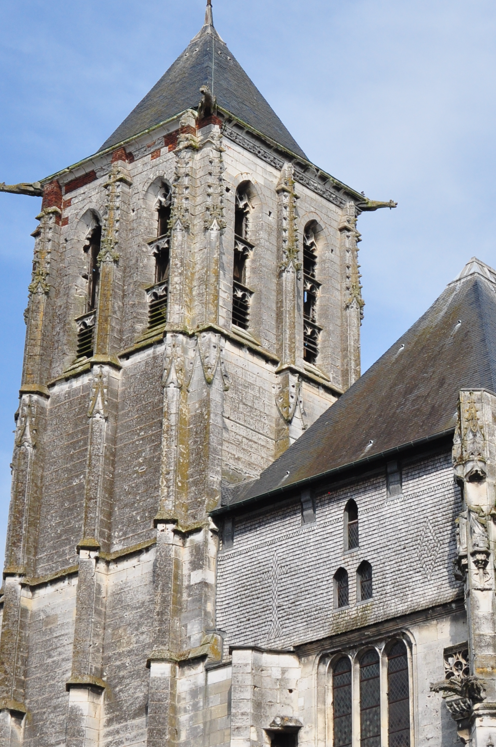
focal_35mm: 95
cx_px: 421
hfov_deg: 14.3
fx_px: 1969
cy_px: 229
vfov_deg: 21.4
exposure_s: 1/500
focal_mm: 32
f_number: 11
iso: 400
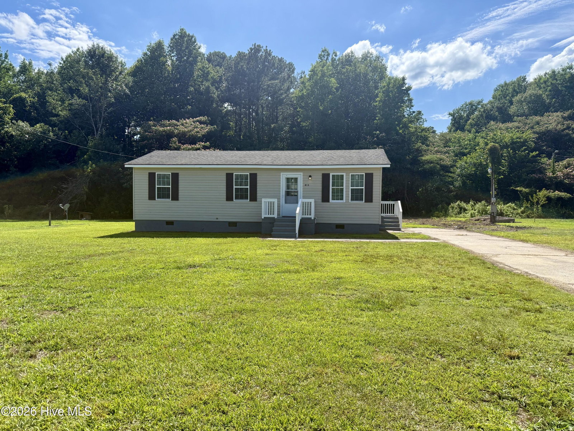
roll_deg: -0.9
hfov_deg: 71.6
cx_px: 287
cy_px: 216
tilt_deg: -1.4
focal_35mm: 24
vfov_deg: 56.8
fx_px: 398
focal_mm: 6.76
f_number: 1.78
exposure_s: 1/5319
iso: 100
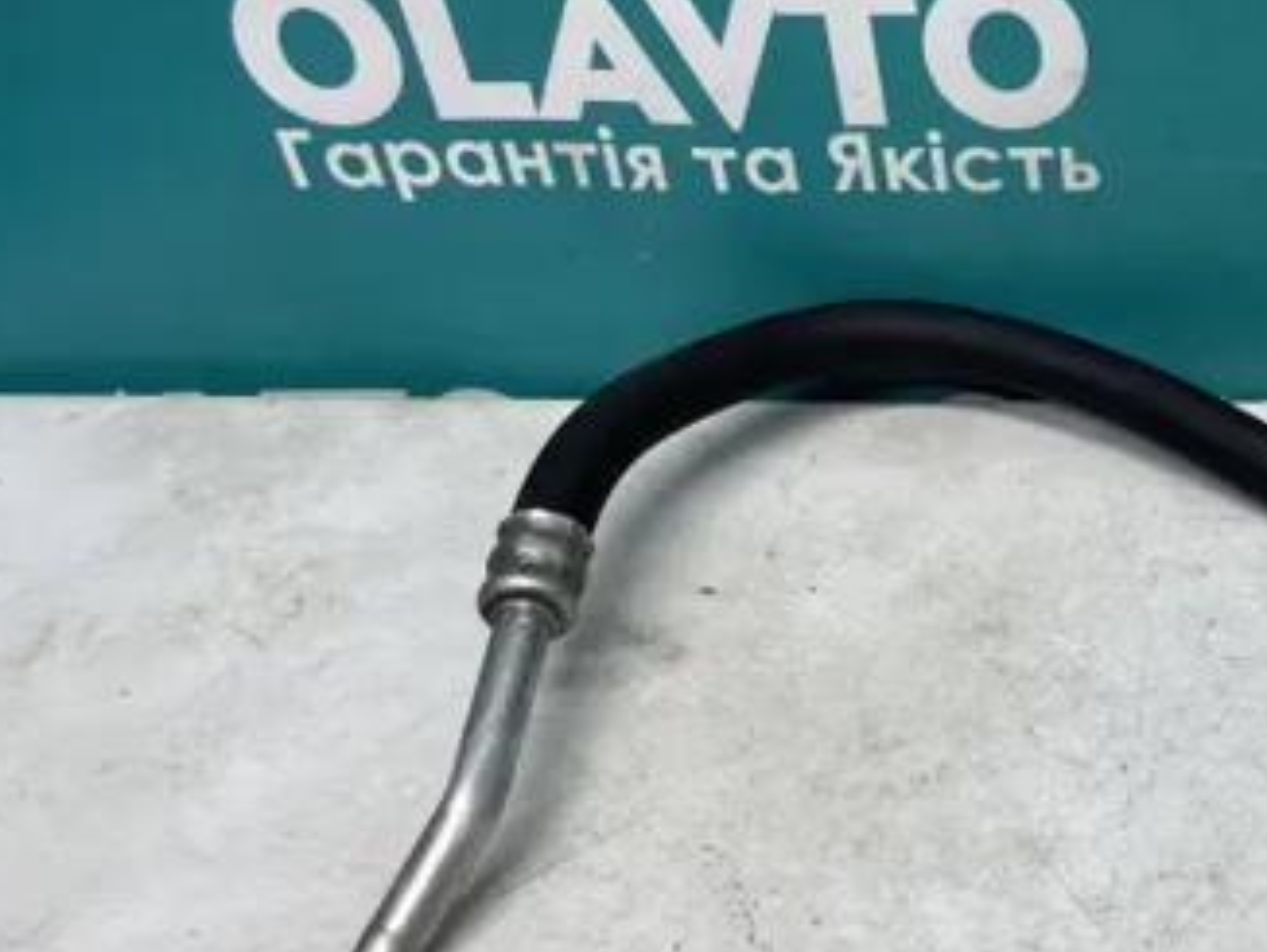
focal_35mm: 51
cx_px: 1220
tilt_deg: -40.9
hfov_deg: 34.6
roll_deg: +2.8
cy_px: 552
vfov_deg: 28.6
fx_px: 1868
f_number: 1.6
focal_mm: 4.2
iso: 64
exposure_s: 1/100
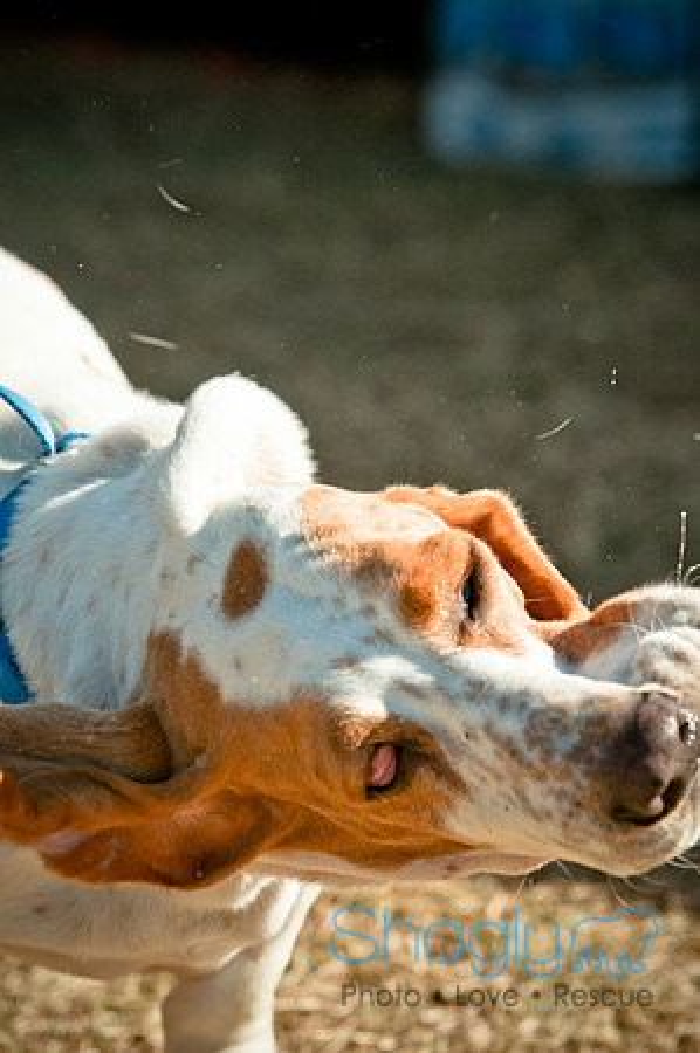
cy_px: 526
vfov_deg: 8.9
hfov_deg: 5.9
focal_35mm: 232
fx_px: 6796
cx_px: 350
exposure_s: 1/2000
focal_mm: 155
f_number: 5.6
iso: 400
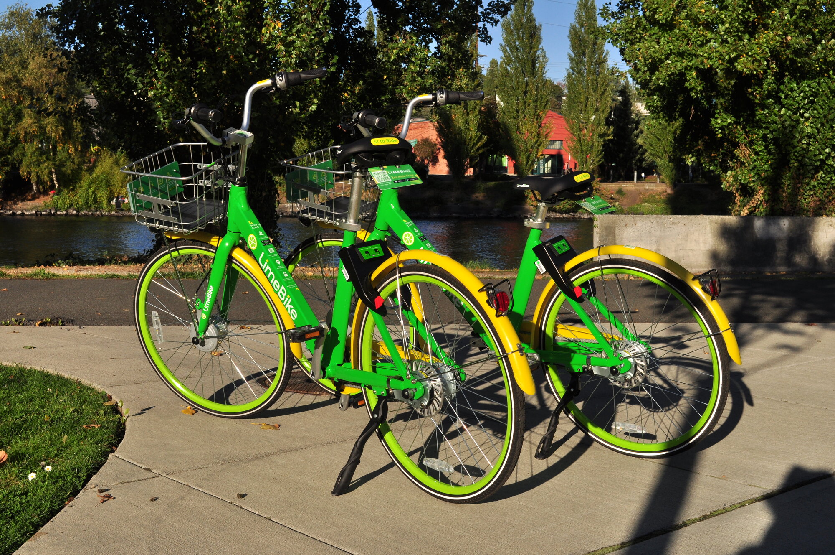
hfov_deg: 41.2
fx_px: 1112
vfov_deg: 28.0
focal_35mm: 48
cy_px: 278
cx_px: 418
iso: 200
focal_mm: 32
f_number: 11
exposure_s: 1/500
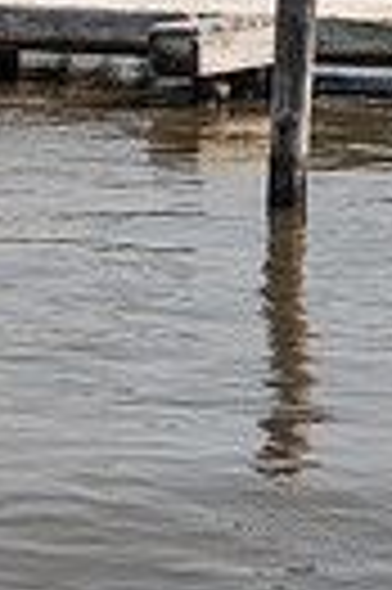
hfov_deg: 7.9
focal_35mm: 172
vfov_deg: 12.0
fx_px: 2817
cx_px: 45
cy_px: 252
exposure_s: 1/1000
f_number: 7.1
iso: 200
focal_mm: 50
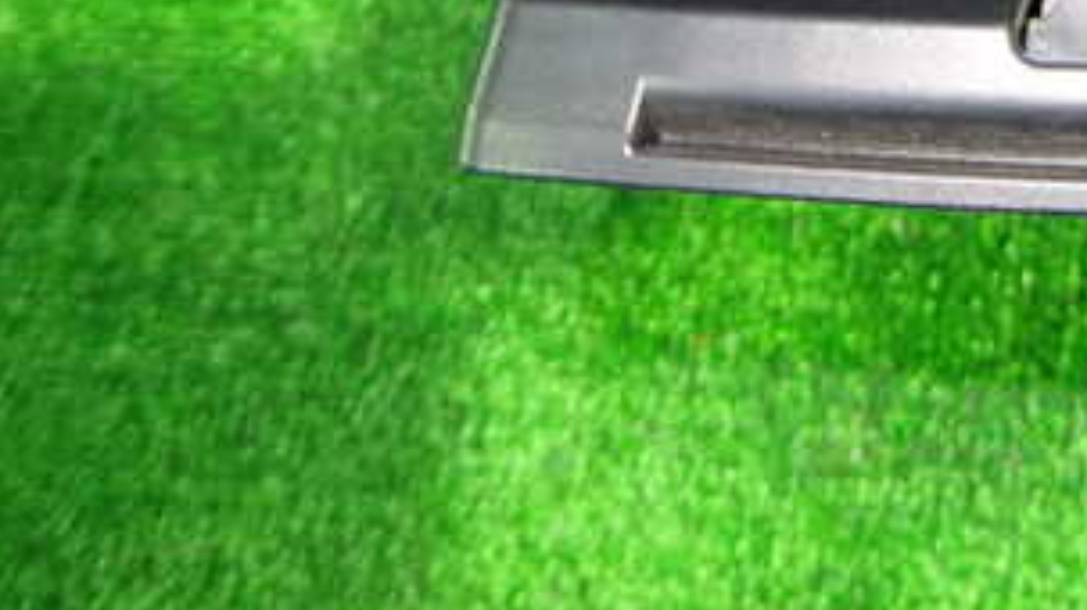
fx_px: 1555
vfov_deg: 20.3
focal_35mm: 54
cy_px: -179
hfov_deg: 35.2
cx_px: 1065
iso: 800
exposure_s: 1/25
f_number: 2
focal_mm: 4.5
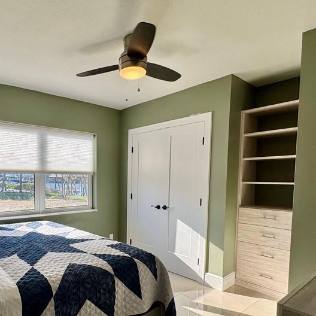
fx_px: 248
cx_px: 95
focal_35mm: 24
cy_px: 195
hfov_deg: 62.7
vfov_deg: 64.2
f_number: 2.2
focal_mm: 2.22
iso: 40
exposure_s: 1/428
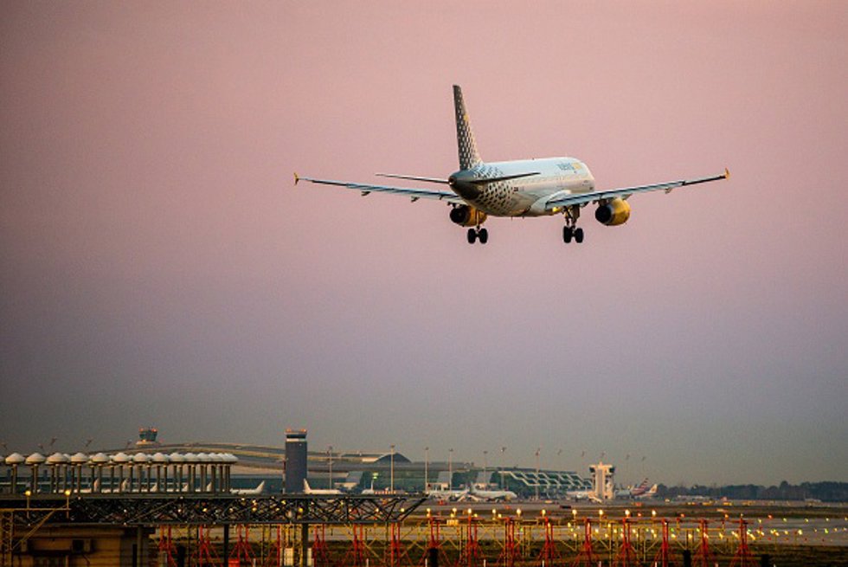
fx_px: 4243
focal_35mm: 180
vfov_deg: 7.6
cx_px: 424
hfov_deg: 11.4
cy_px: 284
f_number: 2.8
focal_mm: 180
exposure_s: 1/1250
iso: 1600
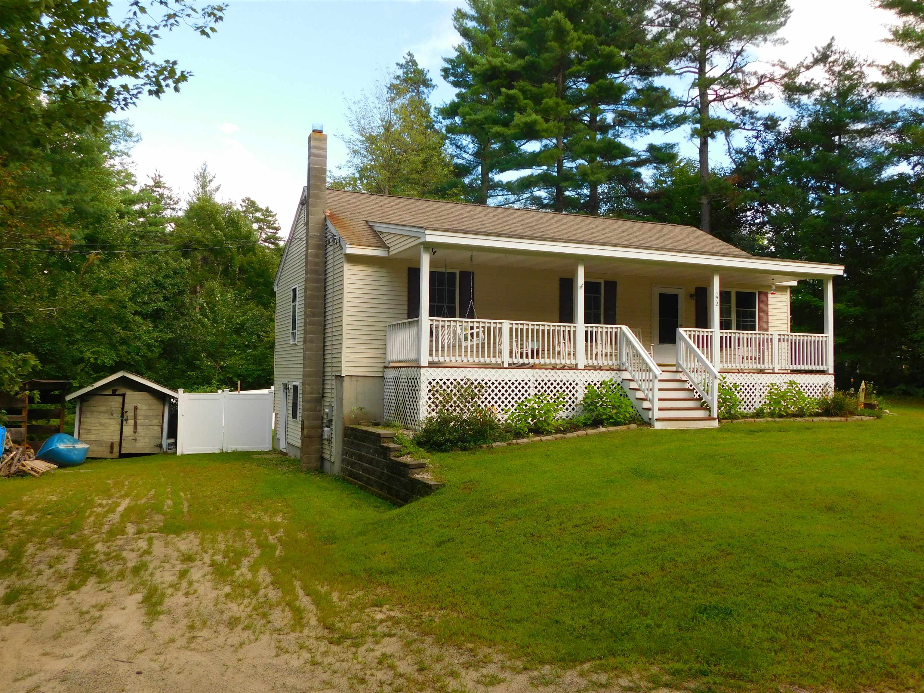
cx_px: 462
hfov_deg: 60.0
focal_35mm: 30
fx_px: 801
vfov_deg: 46.8
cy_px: 346
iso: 125
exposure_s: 1/500
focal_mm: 5.3
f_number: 3.2
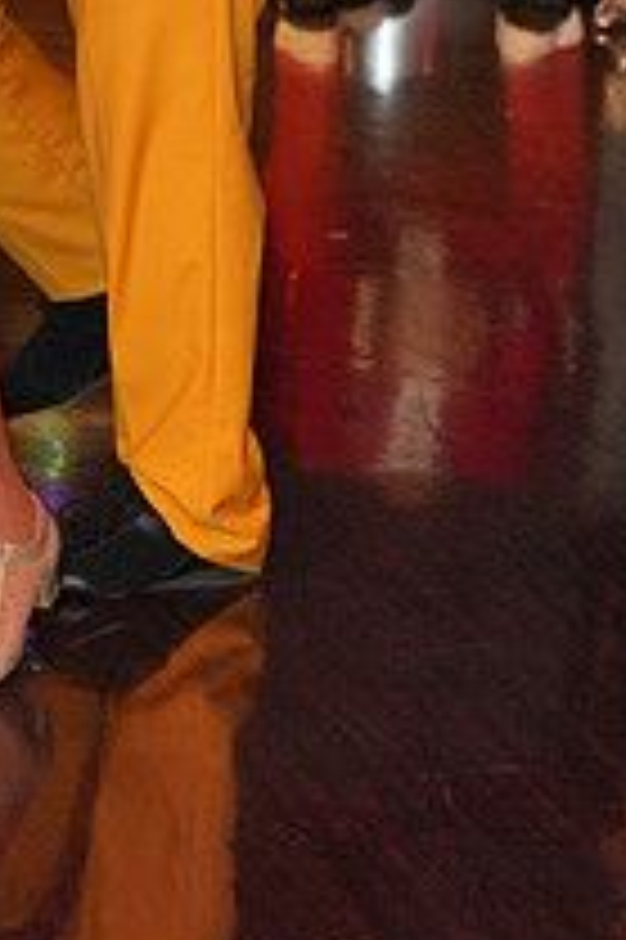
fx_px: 4284
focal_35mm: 164
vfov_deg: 12.2
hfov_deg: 8.3
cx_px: -43
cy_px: -288
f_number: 4
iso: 4000
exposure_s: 1/200
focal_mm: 59
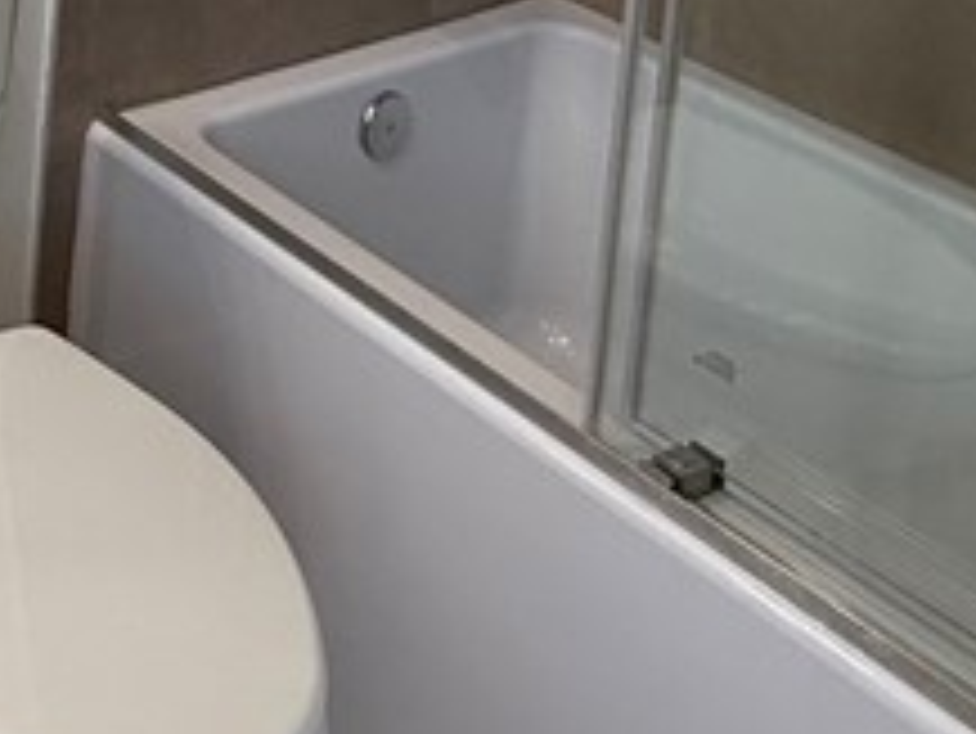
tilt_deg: -5.4
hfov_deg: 28.1
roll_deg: -4.6
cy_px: -522
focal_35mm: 66
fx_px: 1862
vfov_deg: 18.3
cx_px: 72
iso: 80
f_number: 2.2
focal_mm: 2.22
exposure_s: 1/120
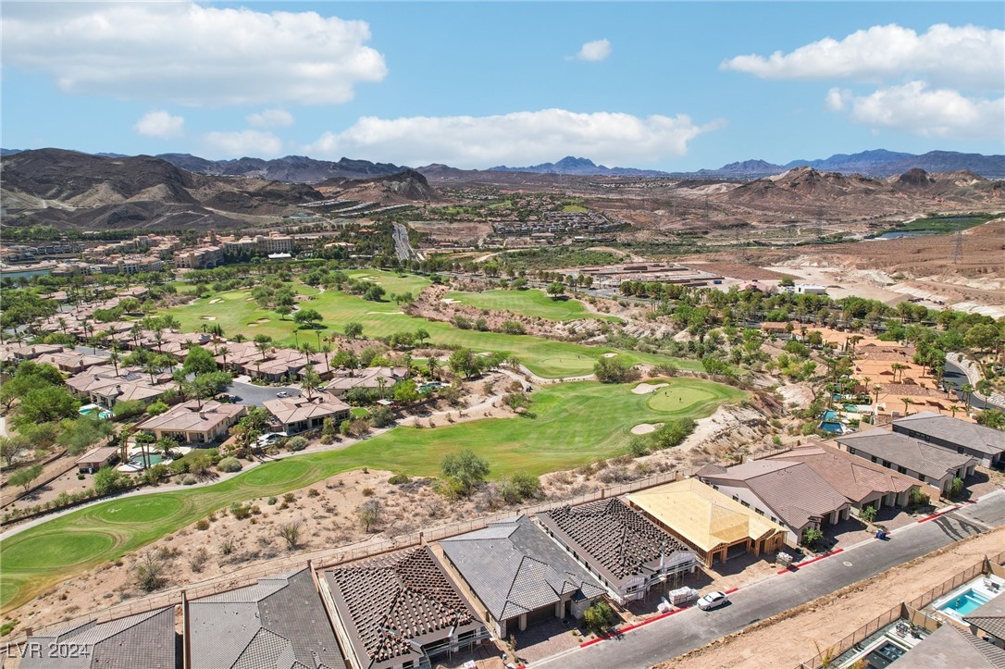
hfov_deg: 78.6
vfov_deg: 57.2
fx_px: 614
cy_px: 334
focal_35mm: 22
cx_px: 502
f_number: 2.8
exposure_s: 1/320
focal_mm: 8.4
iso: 100
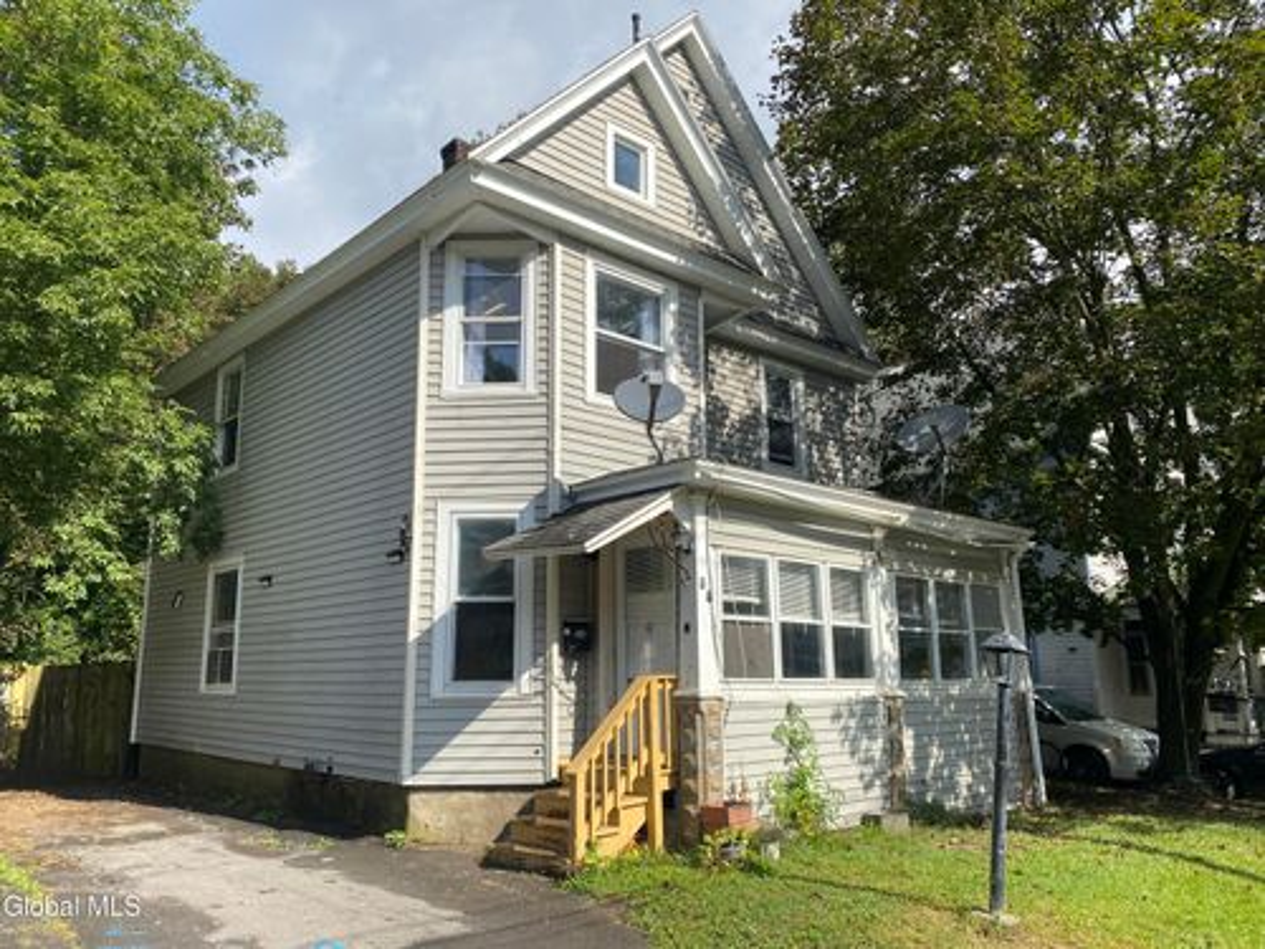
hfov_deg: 67.3
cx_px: 632
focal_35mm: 26
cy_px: 474
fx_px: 950
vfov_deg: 53.1
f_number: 1.8
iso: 32
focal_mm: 4.25
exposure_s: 1/2358
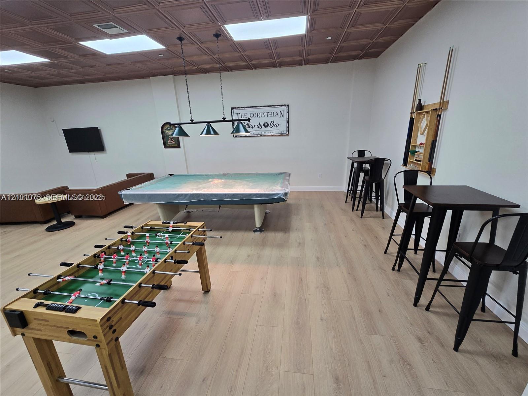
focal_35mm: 13
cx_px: 264
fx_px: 198
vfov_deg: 89.9
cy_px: 198
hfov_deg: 106.2
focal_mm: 2.2
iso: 80
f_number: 2.2
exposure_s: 1/60
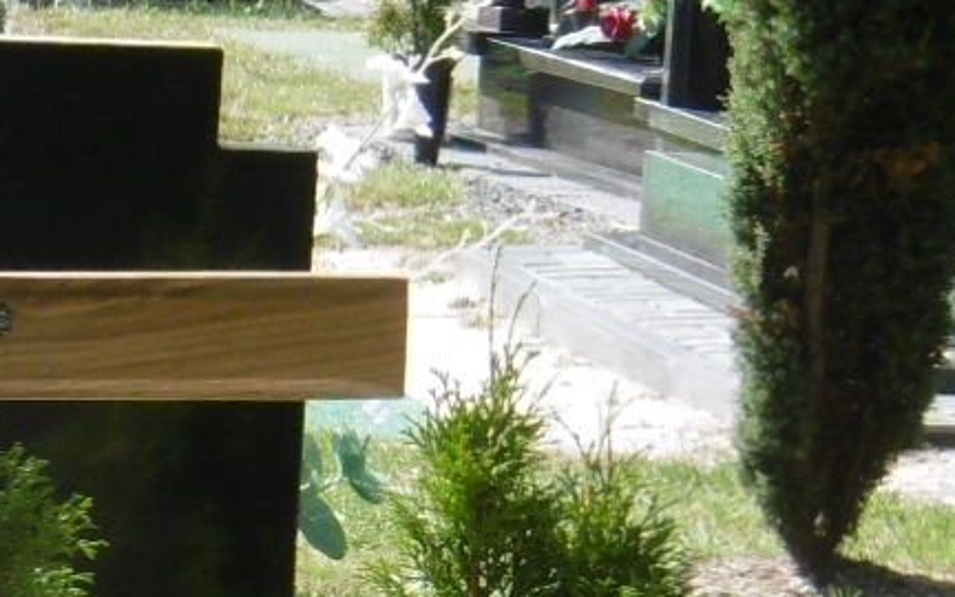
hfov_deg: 8.1
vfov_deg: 5.1
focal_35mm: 256
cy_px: 814
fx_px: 6663
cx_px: -292
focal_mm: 9.2
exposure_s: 1/320
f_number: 4
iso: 100
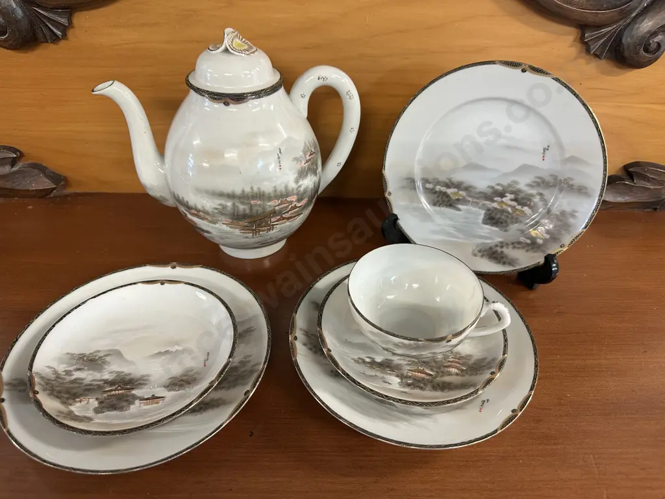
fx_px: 461
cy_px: 250
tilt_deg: -37.6
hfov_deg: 71.6
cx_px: 332
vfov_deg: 56.8
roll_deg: -2.1
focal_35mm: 24
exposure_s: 1/50
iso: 250
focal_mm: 6.86
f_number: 1.78
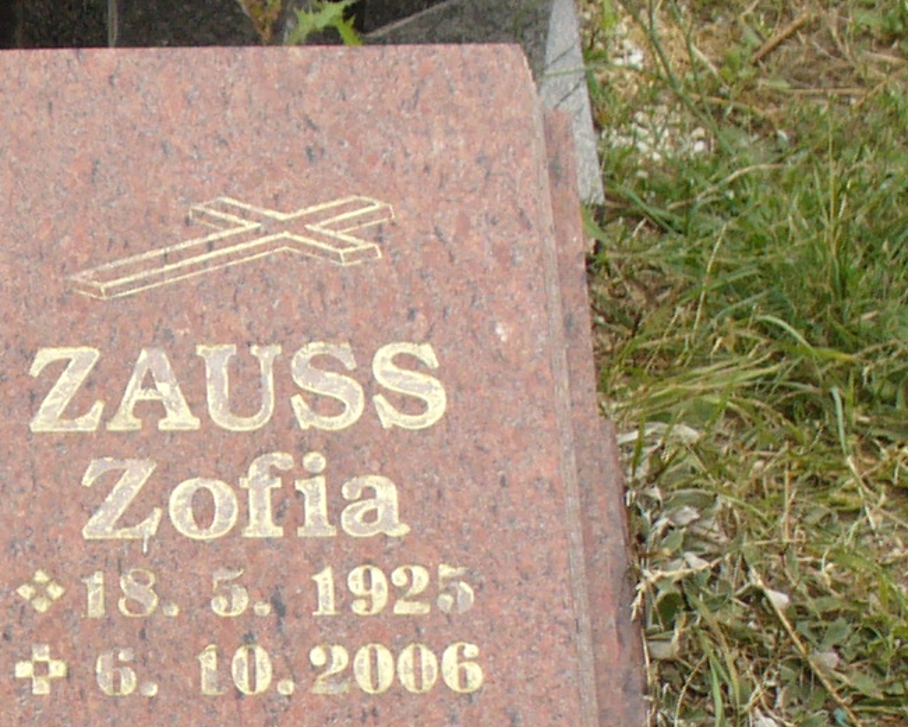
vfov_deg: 10.7
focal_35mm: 142
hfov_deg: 13.2
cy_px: 846
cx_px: -179
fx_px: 3817
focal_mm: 6.1
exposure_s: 1/500
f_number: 2.8
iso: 80
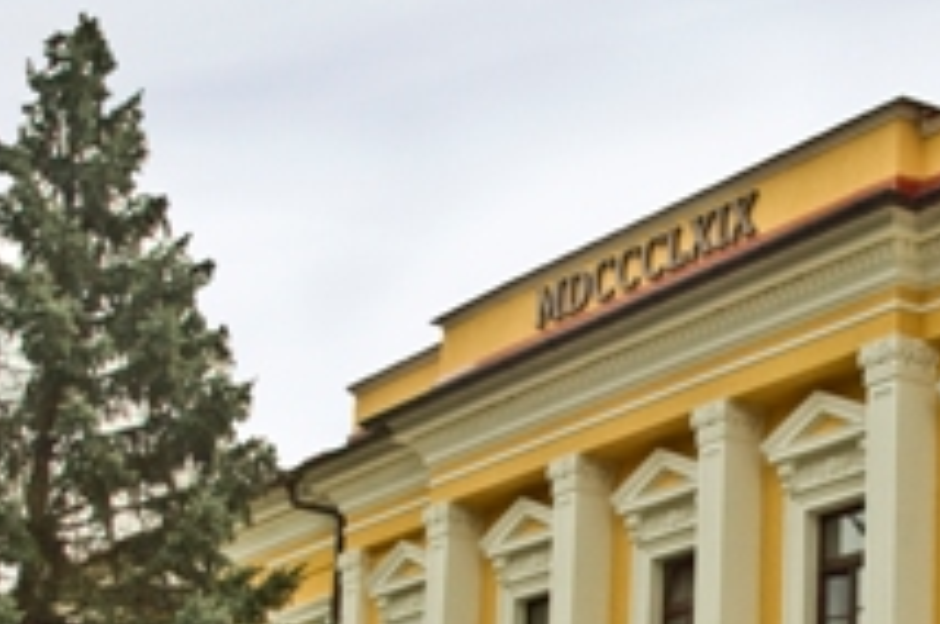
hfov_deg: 20.5
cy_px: 699
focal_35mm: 98
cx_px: 791
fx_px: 2555
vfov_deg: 13.6
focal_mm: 28
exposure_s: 1/1600
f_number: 3.5
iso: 320
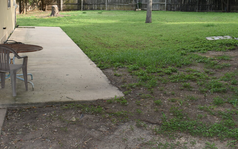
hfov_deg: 43.4
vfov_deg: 27.7
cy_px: 41
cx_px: 101
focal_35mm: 46
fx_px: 298
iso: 100
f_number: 5.6
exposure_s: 1/160
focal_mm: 18
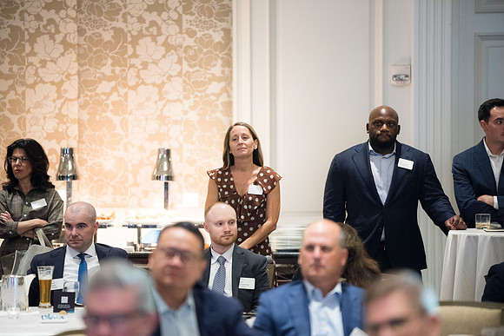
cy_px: 168
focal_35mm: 200
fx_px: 2801
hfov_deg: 10.3
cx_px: 252
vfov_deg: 6.9
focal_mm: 200
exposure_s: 1/160
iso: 2800
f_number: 2.8
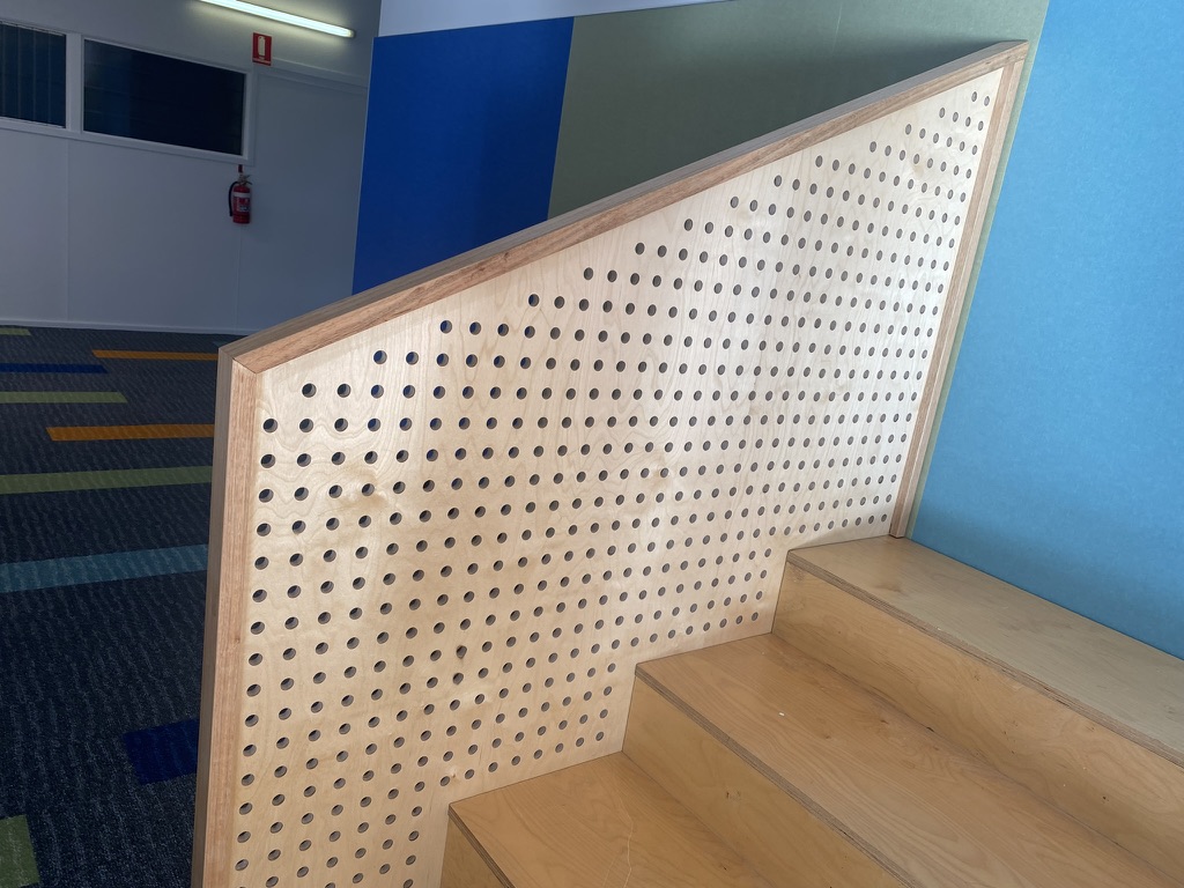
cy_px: 444
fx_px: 889
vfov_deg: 53.1
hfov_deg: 67.3
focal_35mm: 26
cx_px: 592
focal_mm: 4.25
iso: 32
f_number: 1.8
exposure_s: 1/137
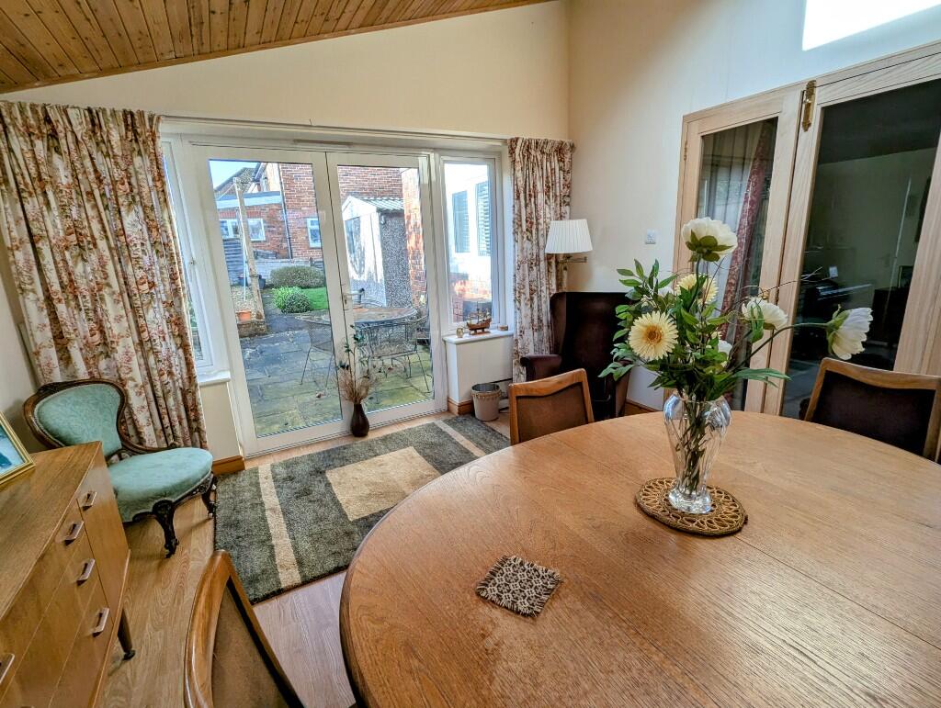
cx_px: 470
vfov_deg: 78.2
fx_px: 436
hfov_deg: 94.4
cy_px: 354
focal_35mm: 16
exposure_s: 1/251
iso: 56
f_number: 2.2
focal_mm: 2.35
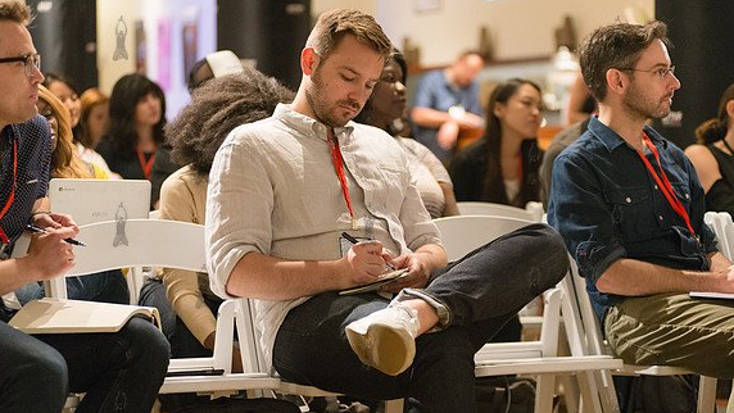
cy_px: 224
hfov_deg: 25.0
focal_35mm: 85
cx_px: 368
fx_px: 1655
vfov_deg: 14.2
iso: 4000
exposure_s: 1/200
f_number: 2.8
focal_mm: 80
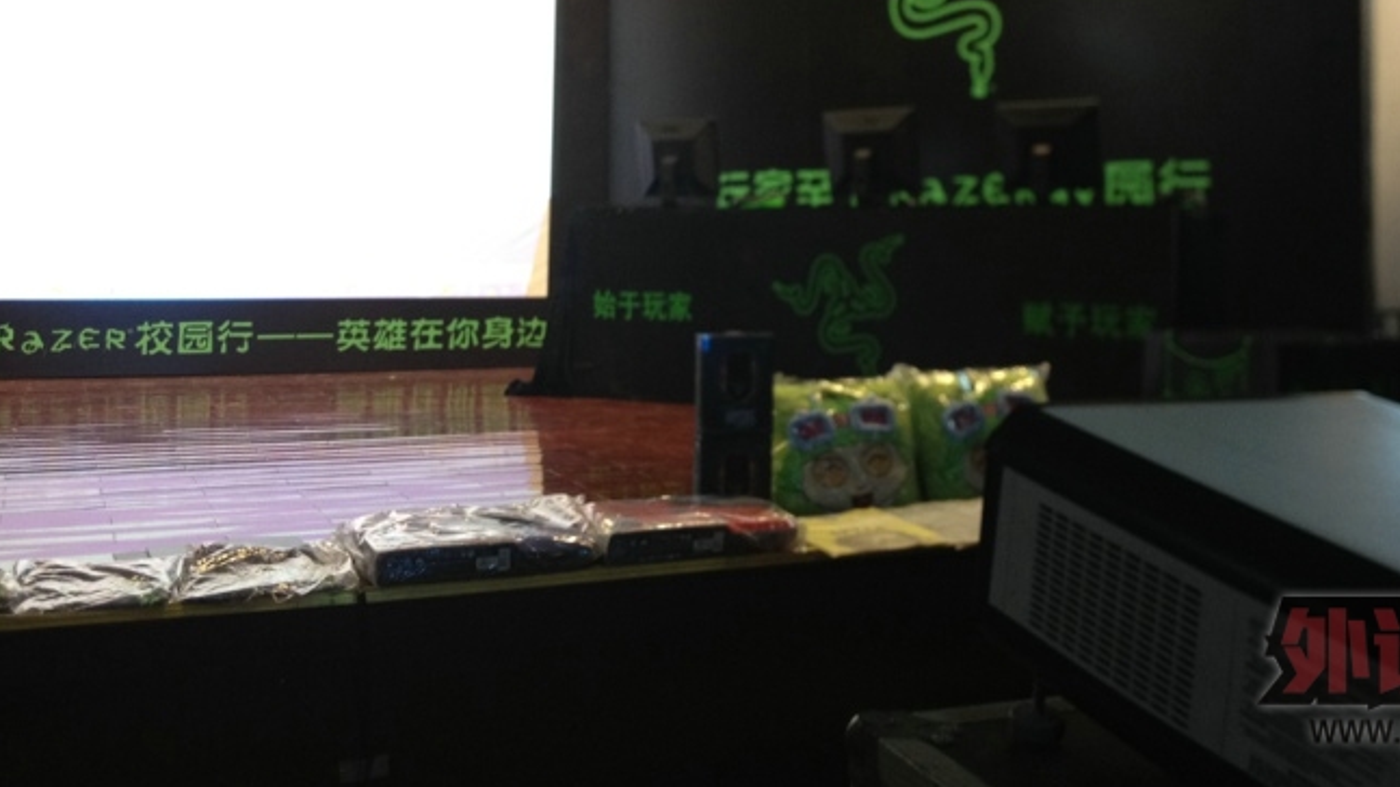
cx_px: 837
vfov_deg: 25.5
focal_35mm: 46
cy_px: 159
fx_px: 1708
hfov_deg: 44.4
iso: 125
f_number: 2.4
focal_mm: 4.28
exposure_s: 1/20
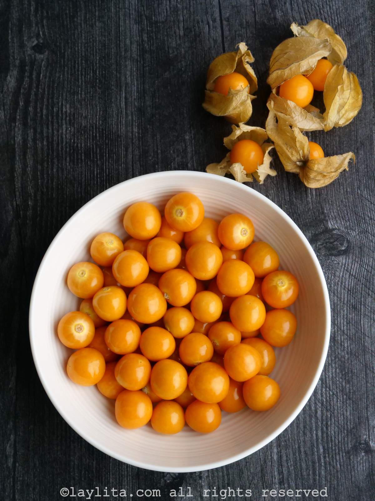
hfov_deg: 21.6
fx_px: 982
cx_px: 188
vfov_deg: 28.6
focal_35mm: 68
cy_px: 250
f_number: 9
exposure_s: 1/80
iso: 2000
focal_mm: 34
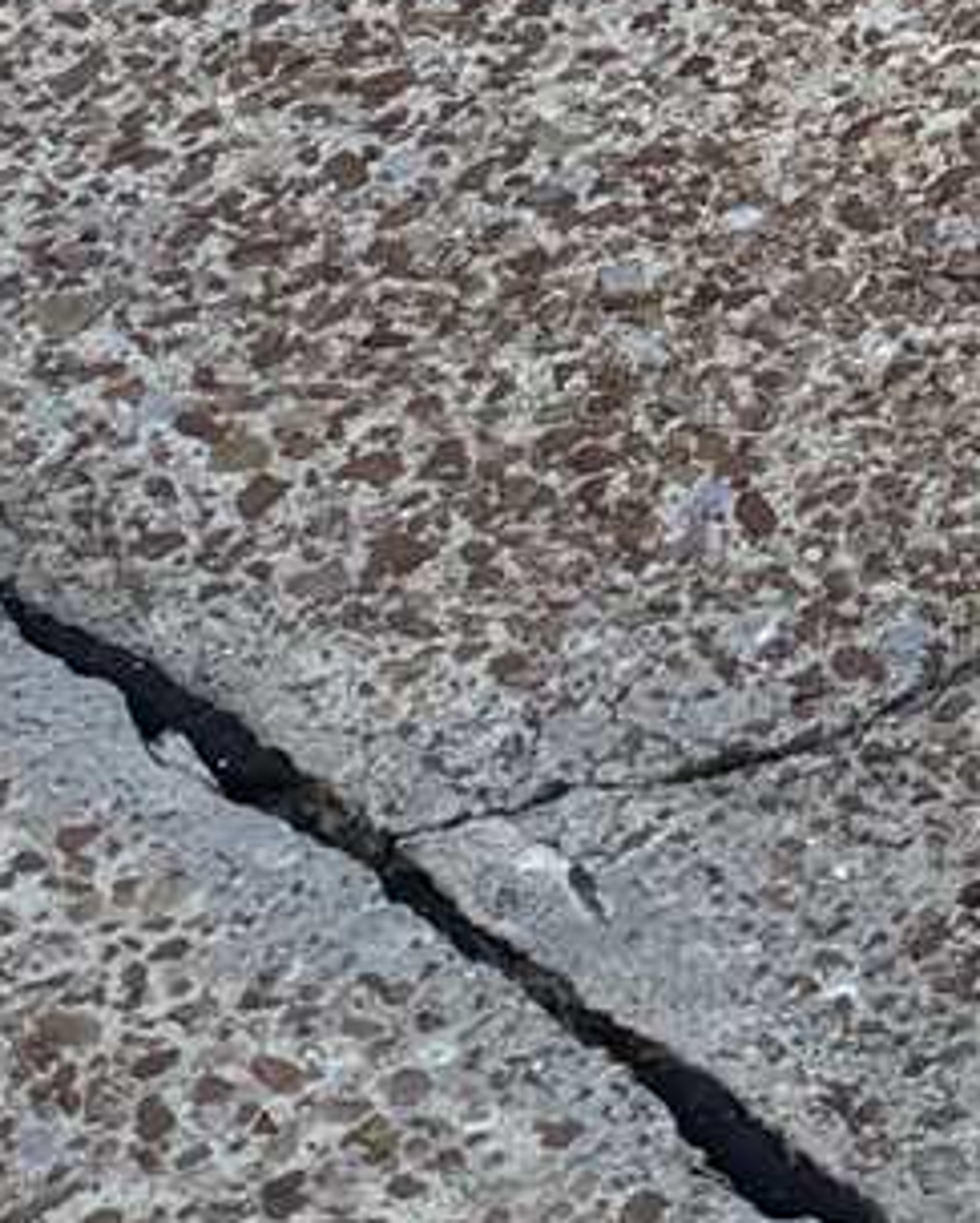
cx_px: 2859
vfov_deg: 8.3
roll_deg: -1.0
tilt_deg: -4.1
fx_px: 6444
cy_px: -2963
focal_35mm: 178
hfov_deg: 7.7
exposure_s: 1/1410
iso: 80
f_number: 1.78
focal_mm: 6.76
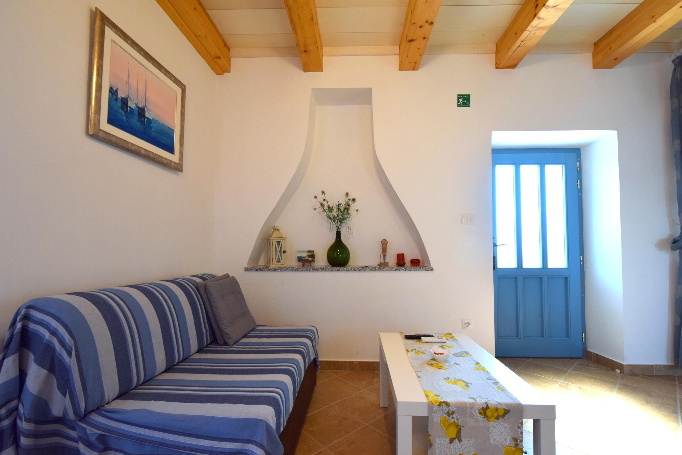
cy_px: 228
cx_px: 341
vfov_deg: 77.3
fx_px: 284
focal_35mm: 15
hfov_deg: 100.4
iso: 400
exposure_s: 1/125
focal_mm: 10
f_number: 5.6
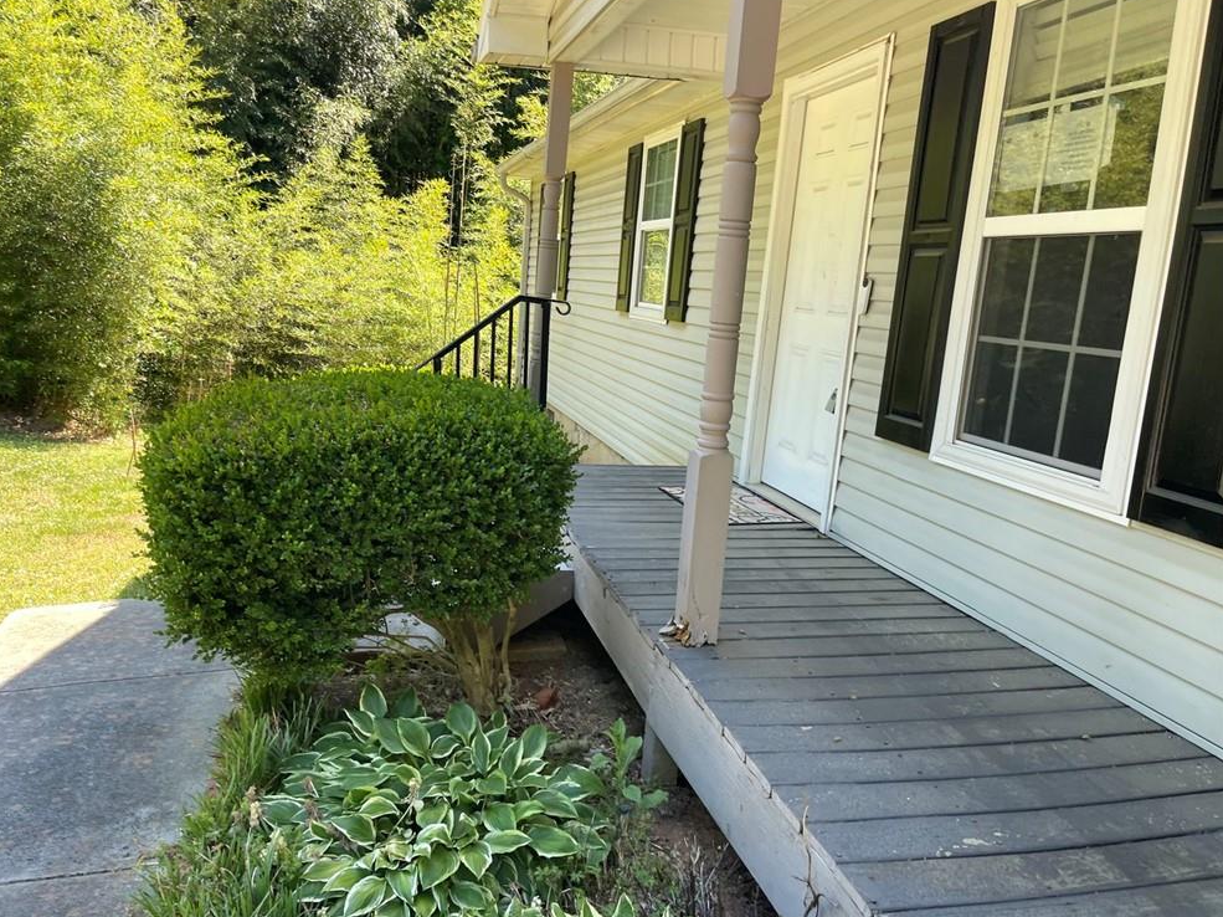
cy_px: 460
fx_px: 918
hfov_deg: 67.3
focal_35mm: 26
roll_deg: -4.6
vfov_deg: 53.0
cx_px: 590
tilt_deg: -7.6
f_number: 1.6
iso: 32
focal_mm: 5.1
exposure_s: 1/207
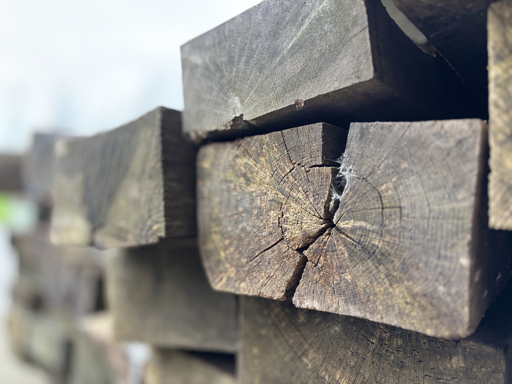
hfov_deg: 67.3
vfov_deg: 53.1
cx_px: 256
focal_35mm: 26
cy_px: 192
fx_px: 385
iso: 400
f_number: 1.6
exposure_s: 1/60
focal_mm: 5.96
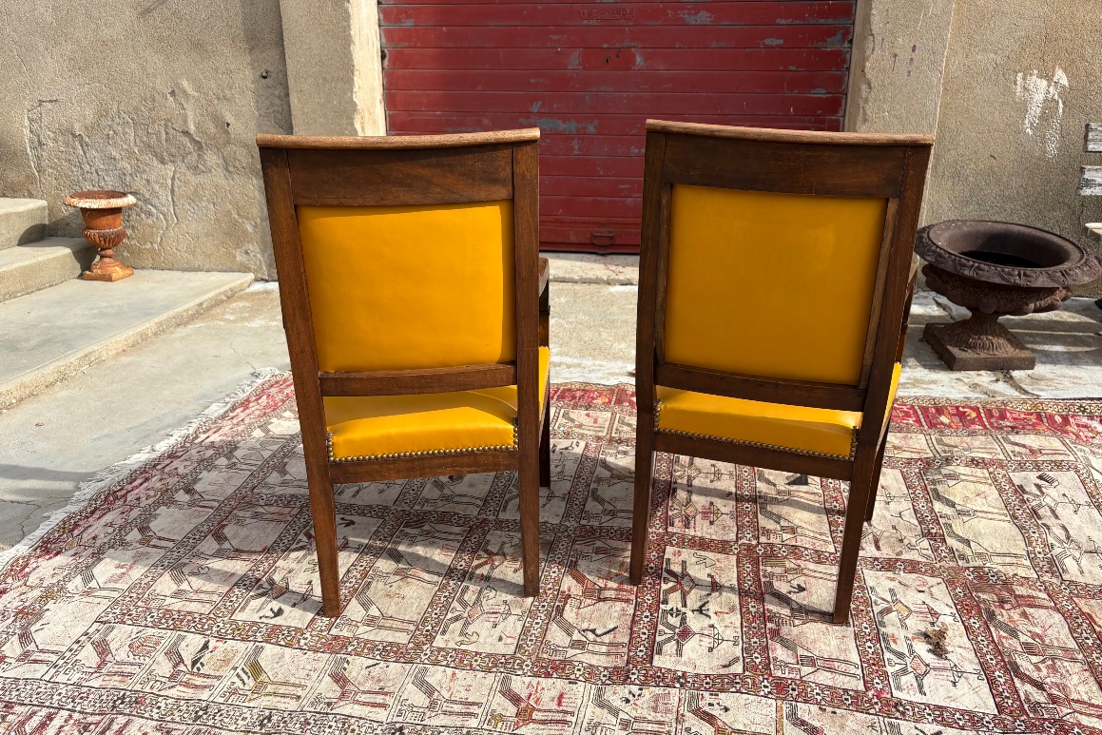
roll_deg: +0.5
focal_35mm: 28
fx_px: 857
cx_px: 566
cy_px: 358
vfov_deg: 46.4
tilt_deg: -18.2
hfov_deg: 65.5
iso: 50
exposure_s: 1/1706
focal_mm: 5.96
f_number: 1.6
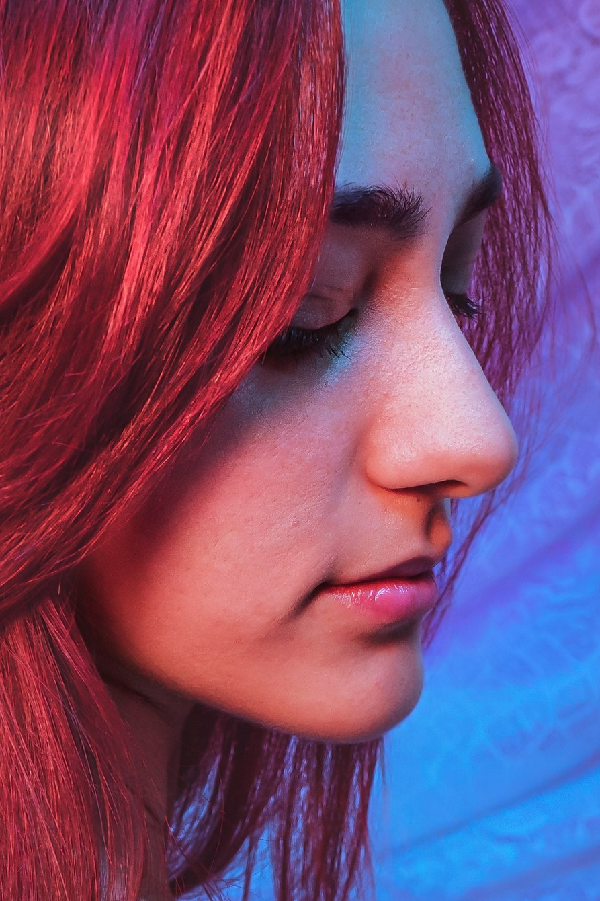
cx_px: 341
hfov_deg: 15.9
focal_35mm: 86
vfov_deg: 22.6
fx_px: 2150
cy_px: 934
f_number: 5.6
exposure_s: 1/100
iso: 1000
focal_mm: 20
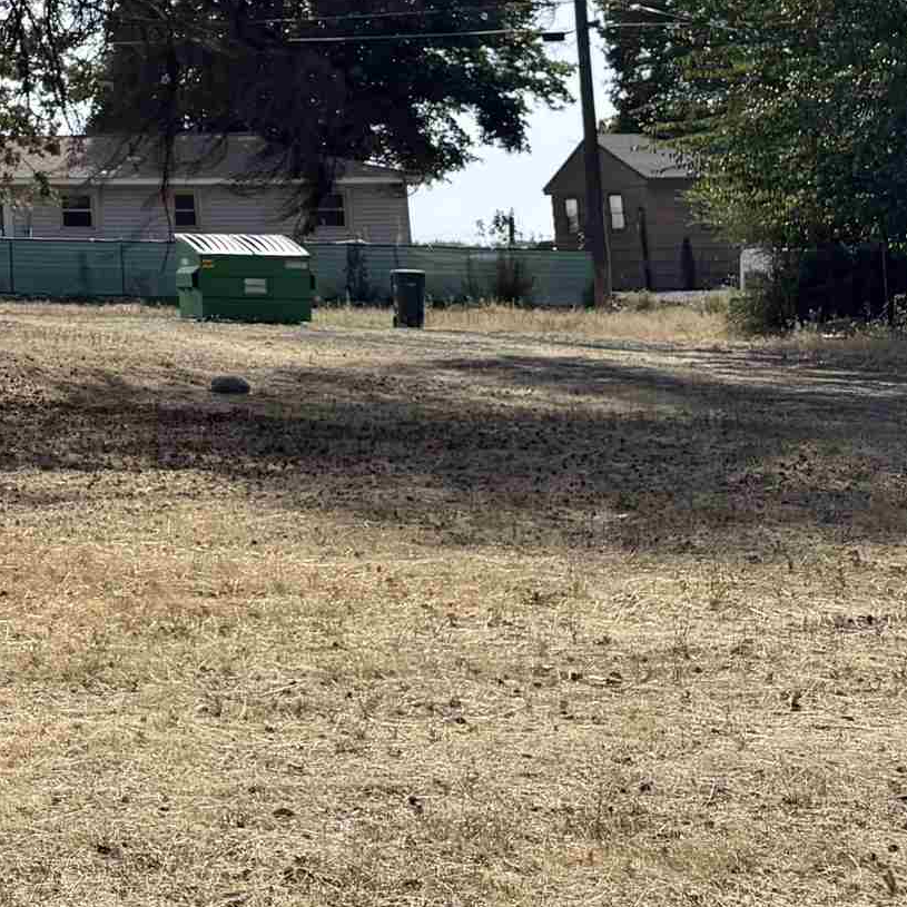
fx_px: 2372
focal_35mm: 80
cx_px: -608
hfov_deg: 18.2
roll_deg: +0.7
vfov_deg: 20.4
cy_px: -149
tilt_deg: +10.4
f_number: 1.78
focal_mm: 6.76
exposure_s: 1/7353
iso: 100
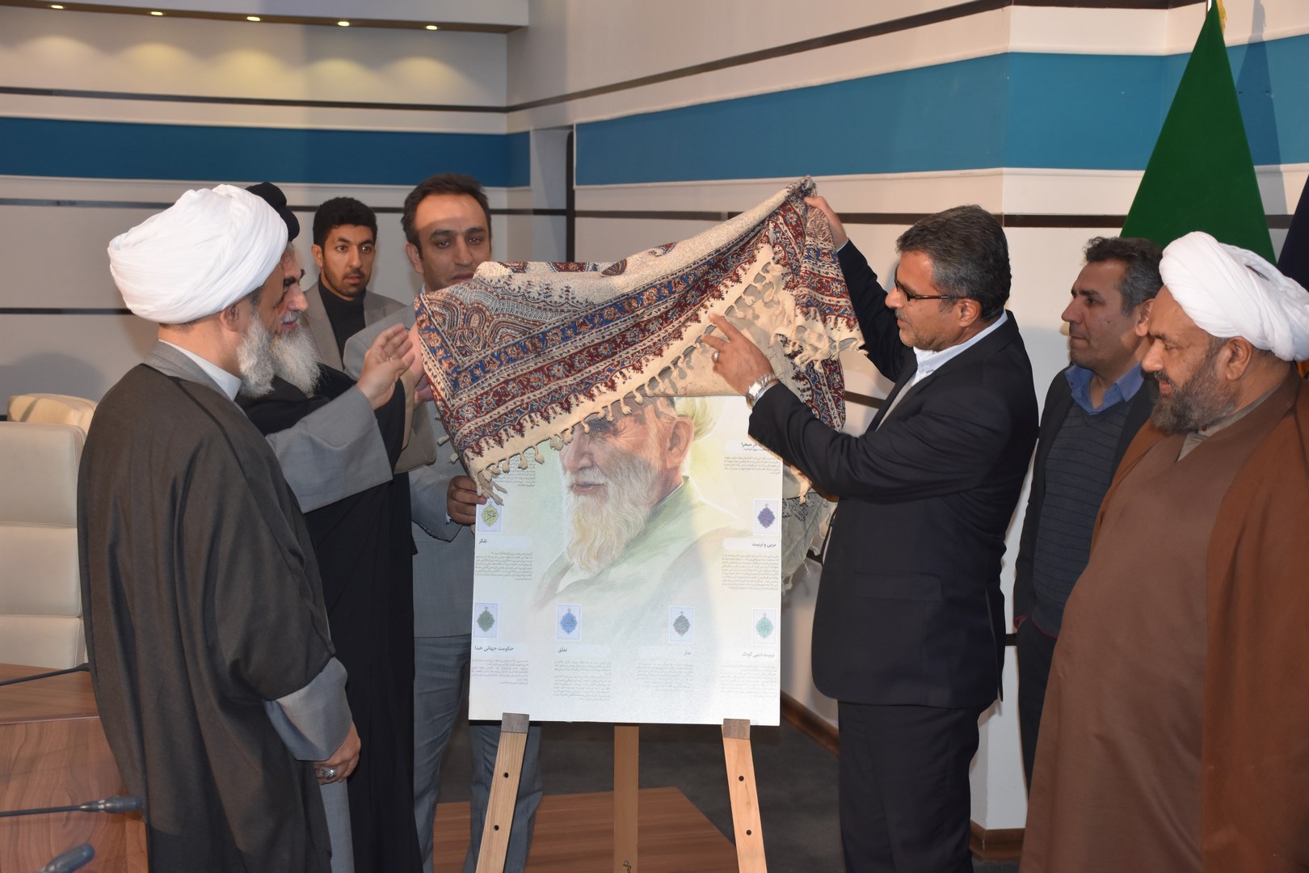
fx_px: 2072
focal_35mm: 57
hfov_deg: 35.1
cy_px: 436
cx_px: 654
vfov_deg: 23.8
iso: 800
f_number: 4.2
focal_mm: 38
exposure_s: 1/60
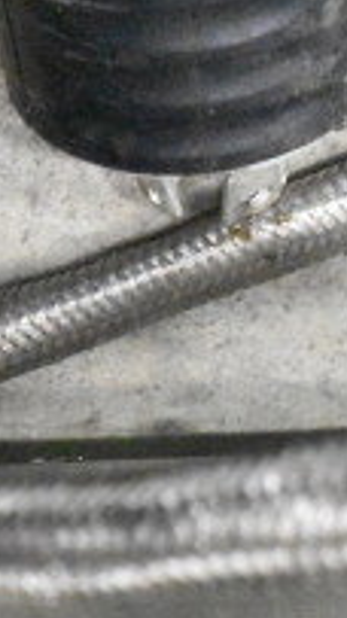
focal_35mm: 217
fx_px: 3554
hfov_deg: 5.4
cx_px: -557
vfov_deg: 9.9
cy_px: 440
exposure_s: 1/80
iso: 25600
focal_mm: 46
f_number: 5.3
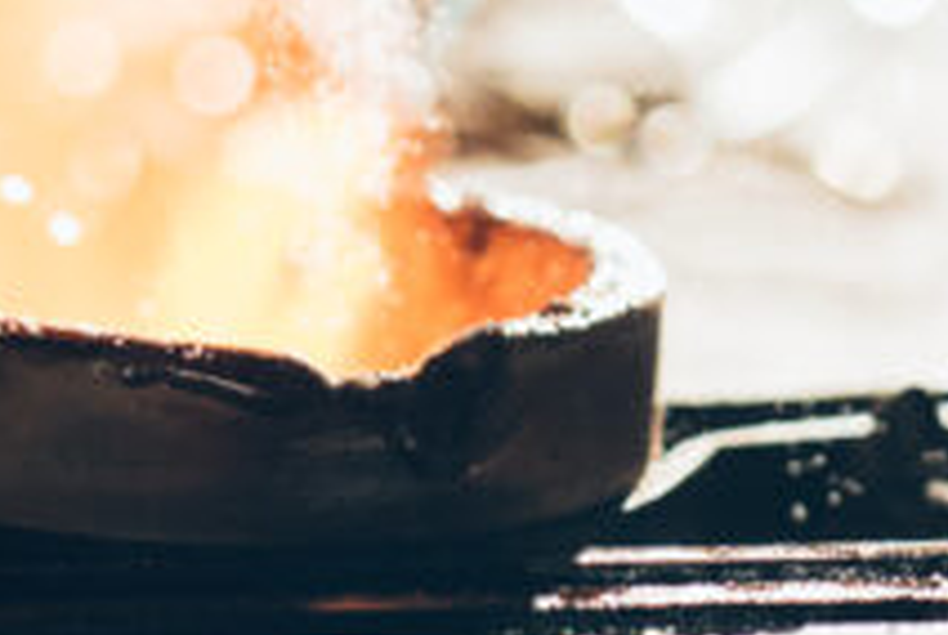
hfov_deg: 8.5
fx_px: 6355
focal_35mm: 241
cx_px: 952
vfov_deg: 5.6
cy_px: -409
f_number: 2.8
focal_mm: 50
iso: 400
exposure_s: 1/2000
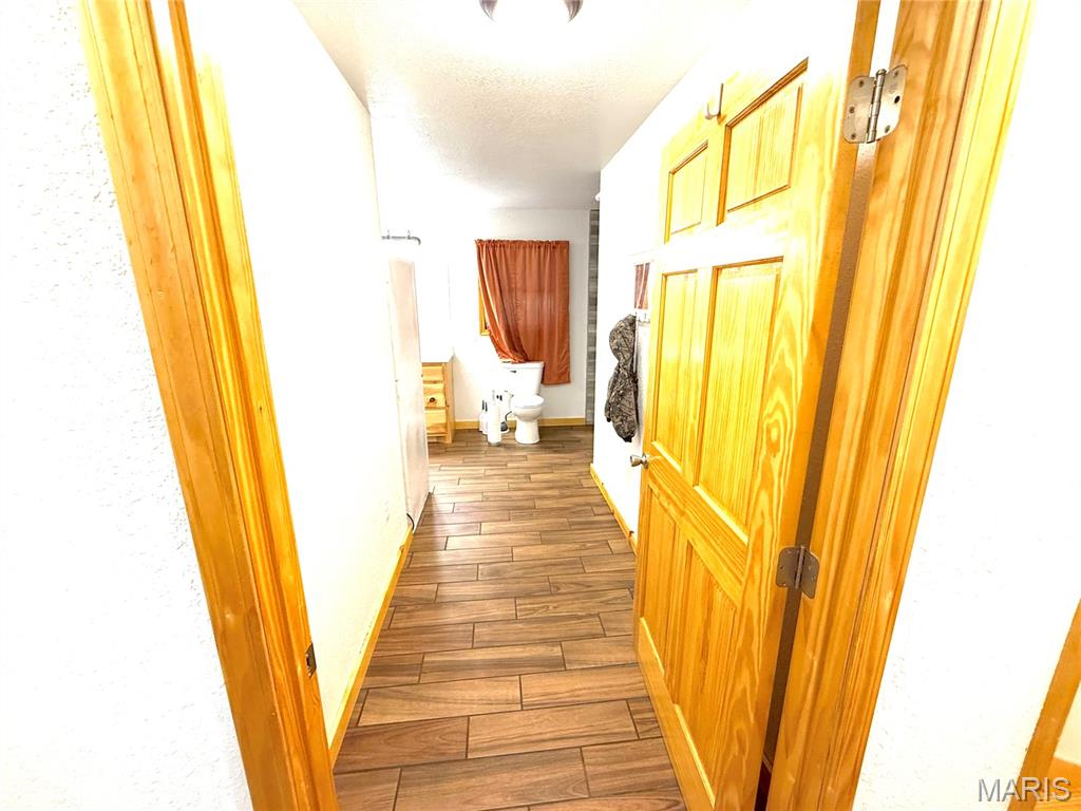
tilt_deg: -13.3
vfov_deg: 85.7
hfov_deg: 102.1
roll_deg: +0.2
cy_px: 406
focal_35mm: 14
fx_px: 437
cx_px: 540
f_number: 2.2
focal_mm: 2.22
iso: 250
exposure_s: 1/60
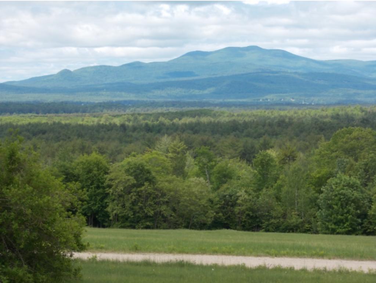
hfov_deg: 15.2
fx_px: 1413
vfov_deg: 11.4
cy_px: 142
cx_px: 188
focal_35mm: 130
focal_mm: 23
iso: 80
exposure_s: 1/160
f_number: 6.5
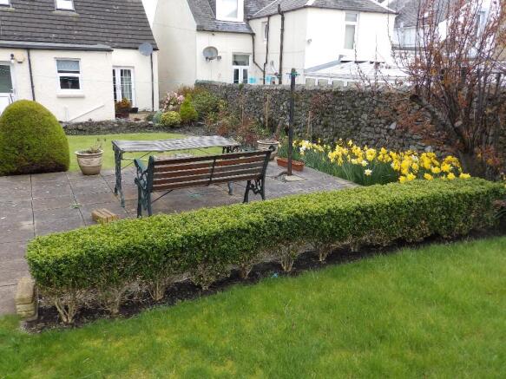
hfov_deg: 63.5
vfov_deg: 49.7
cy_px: 190
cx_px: 253
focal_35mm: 28
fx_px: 409
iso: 80
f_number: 4
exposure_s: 1/100
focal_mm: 5.1
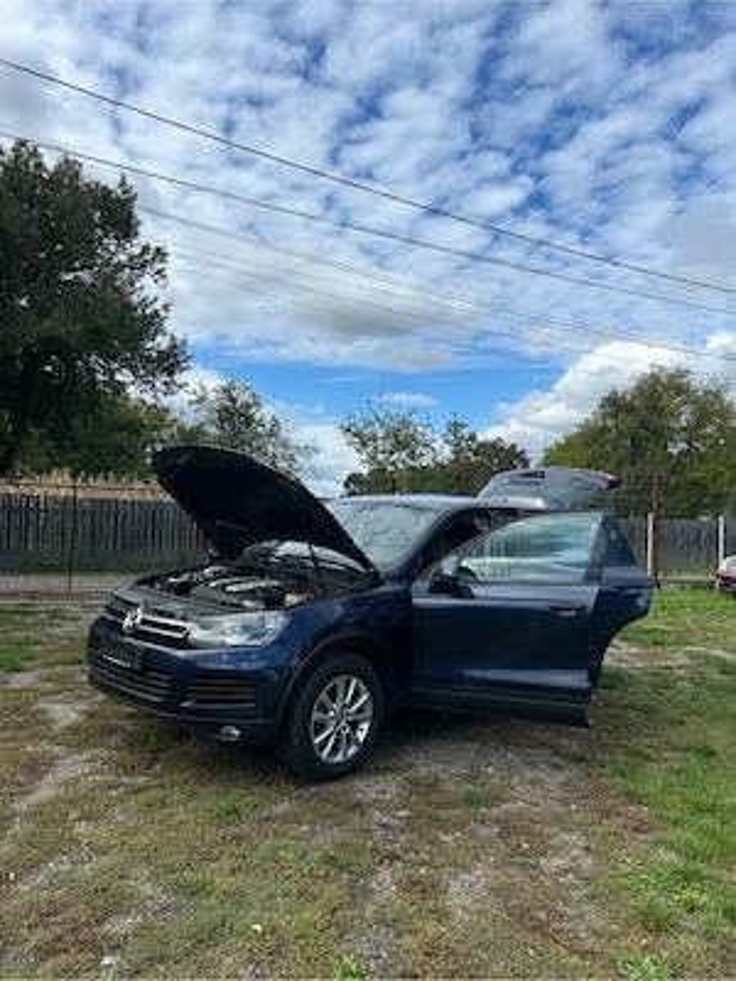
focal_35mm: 26
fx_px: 737
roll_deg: -3.4
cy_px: 490
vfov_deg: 67.3
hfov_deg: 53.1
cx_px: 368
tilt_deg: +1.8
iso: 50
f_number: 1.5
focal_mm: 5.7
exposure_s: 1/3968
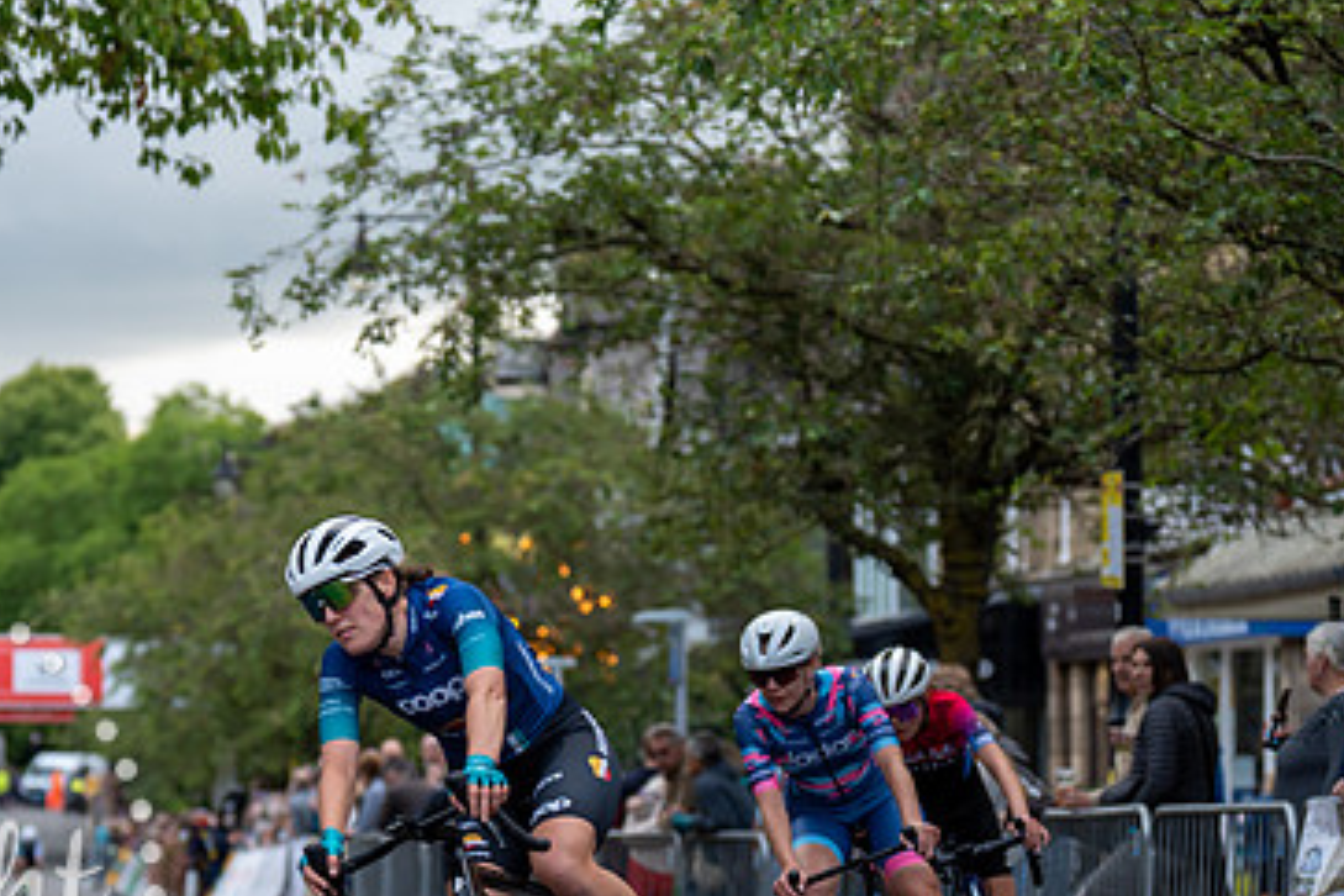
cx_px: 392
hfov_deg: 14.0
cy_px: 713
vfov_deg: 9.4
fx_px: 5450
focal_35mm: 146
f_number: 2.8
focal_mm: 84
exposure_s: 1/800
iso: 640
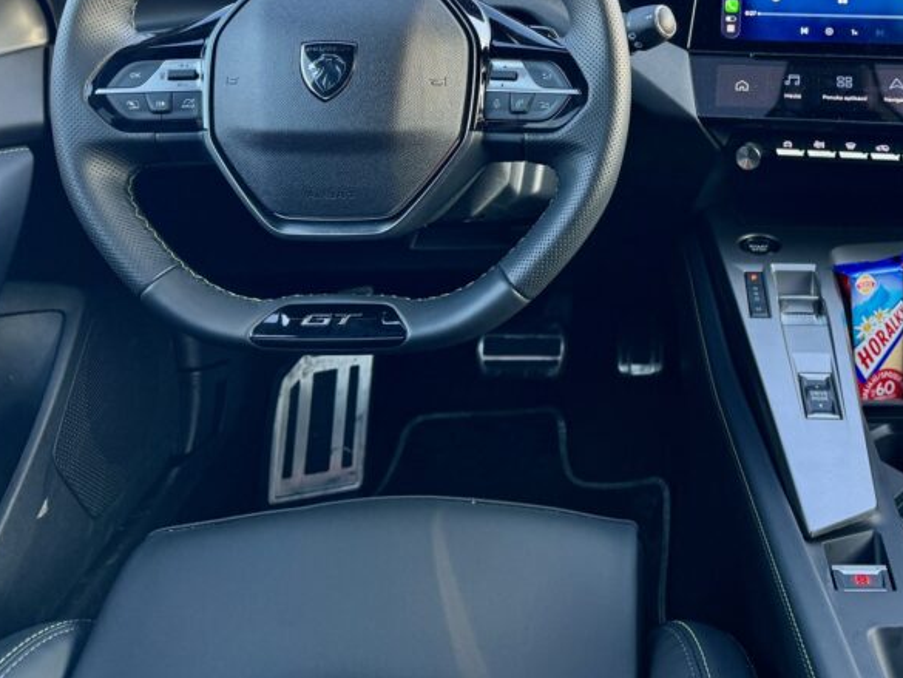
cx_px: 647
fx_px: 1096
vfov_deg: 33.1
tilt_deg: -15.1
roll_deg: +1.2
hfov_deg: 43.7
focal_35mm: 42
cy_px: 111
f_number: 1.78
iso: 125
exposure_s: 1/120
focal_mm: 6.76
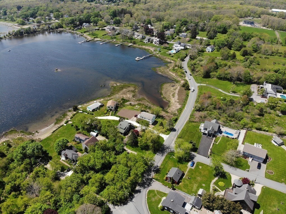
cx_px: 143
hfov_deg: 71.6
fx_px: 198
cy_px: 107
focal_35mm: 24
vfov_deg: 56.8
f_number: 2.8
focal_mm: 4.5
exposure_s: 1/800
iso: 100
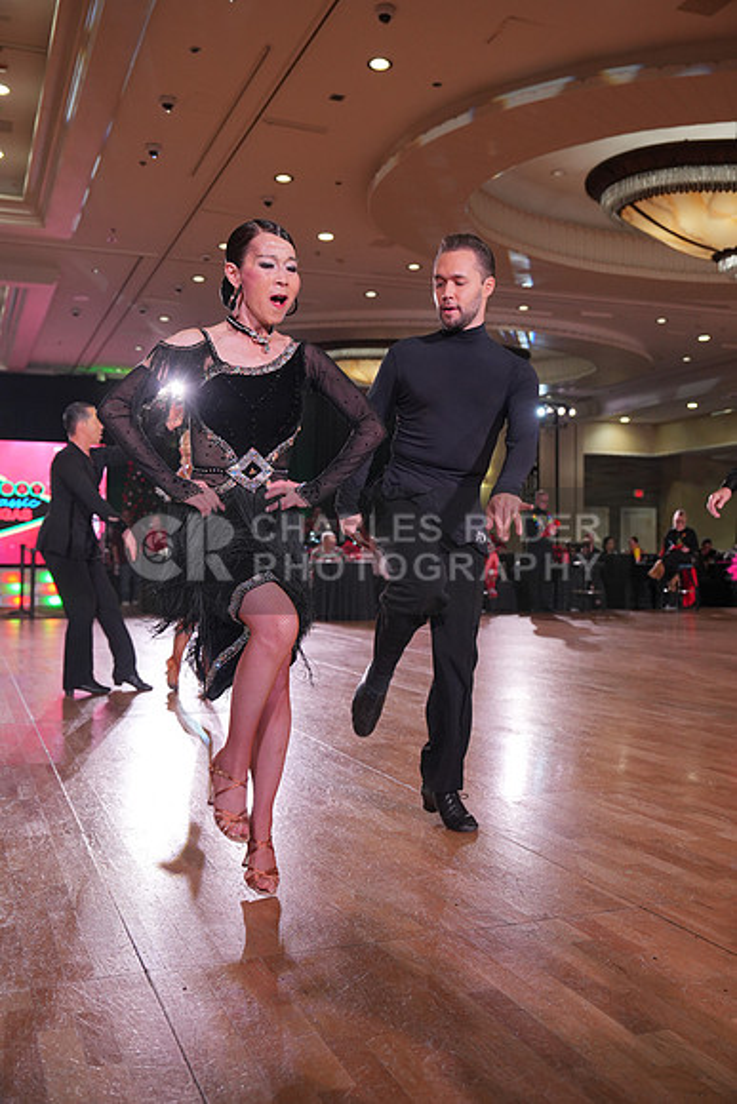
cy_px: 552
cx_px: 368
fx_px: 1074
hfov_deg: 37.9
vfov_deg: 54.4
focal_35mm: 35
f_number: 4
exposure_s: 1/500
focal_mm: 35
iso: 1250
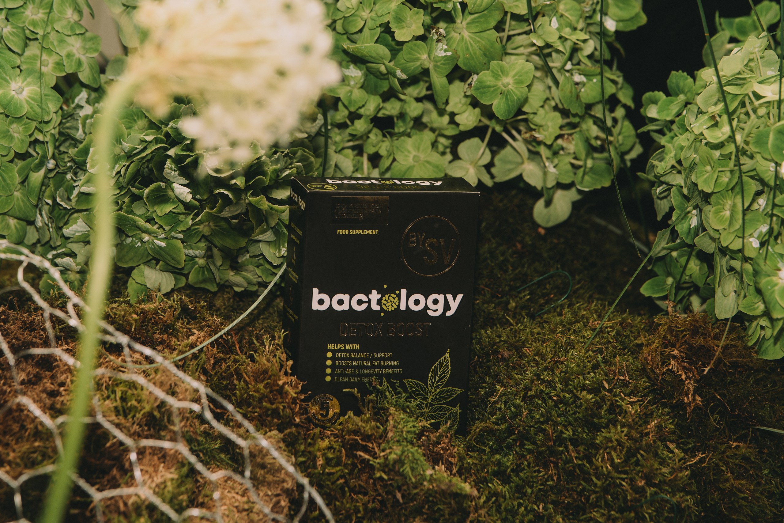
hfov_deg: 13.7
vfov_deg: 9.1
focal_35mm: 150
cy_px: 262
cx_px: 392
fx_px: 3267
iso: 100
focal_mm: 150
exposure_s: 1/160
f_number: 5
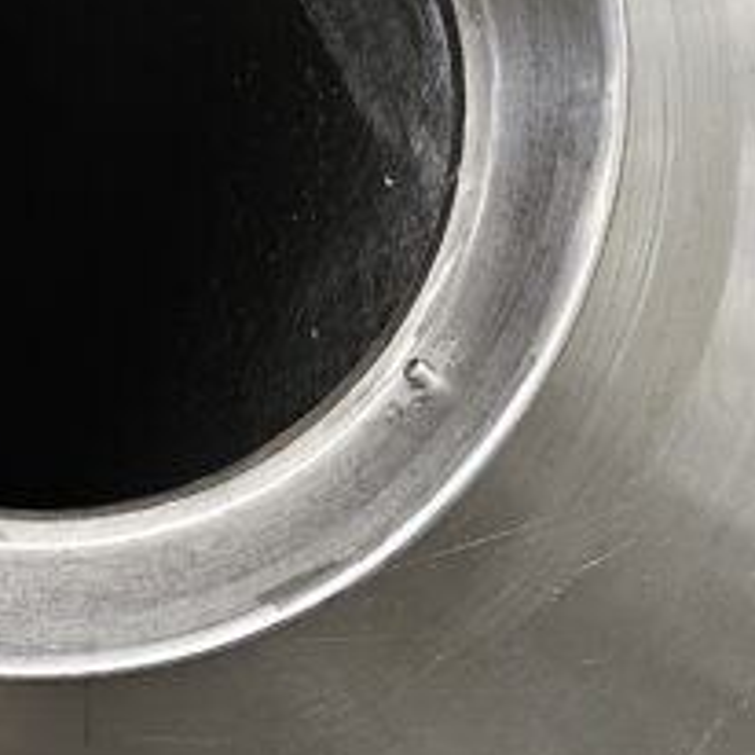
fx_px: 2492
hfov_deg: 17.0
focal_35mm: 101
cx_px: 55
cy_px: 220
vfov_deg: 17.2
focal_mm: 5.4
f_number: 1.8
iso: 500
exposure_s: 1/142
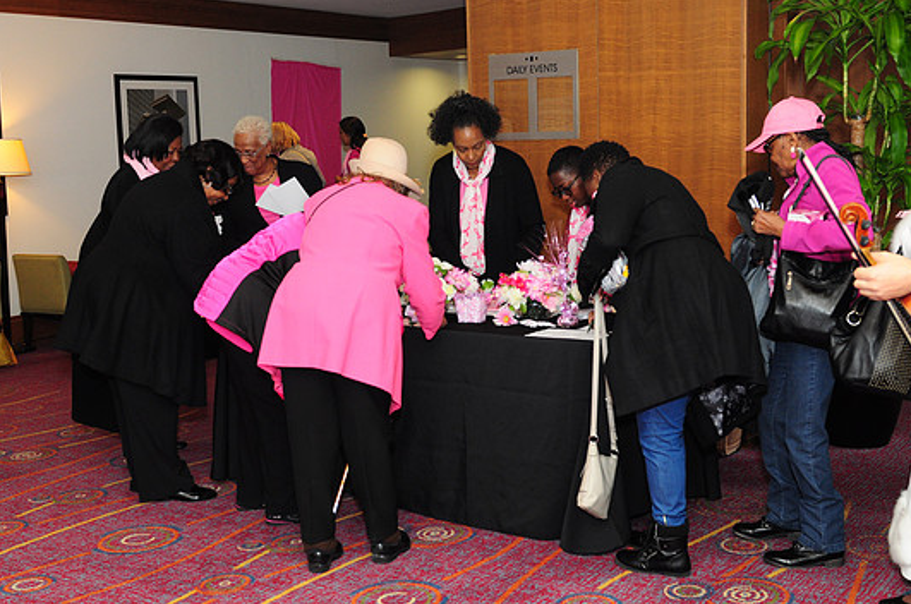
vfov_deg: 28.2
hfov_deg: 41.5
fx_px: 1201
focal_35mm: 48
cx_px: 441
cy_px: 313
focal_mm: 29
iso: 800
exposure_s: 1/60
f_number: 4.5
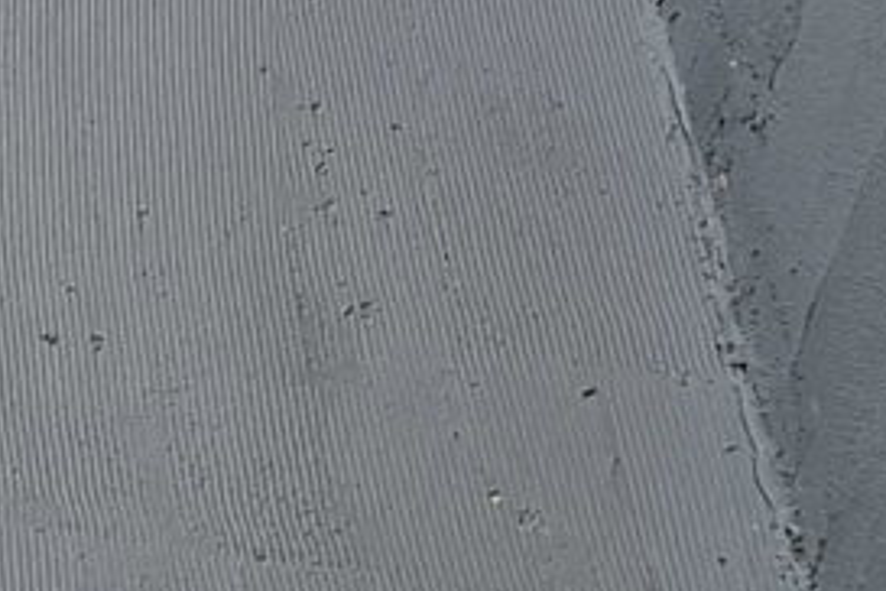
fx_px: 4134
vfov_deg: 8.1
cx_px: -1068
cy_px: -62
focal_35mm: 168
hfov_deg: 10.8
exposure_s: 1/145
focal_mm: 5.54
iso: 50
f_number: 1.8
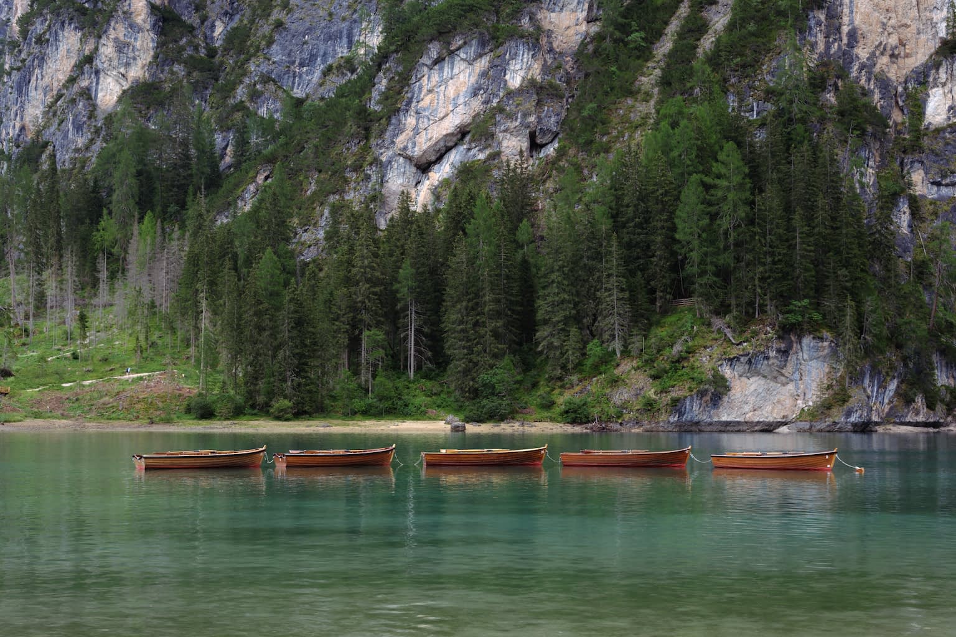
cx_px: 478
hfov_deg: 39.6
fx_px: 1328
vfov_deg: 27.0
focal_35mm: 50
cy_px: 318
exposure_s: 1/50
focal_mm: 33
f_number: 8
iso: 250
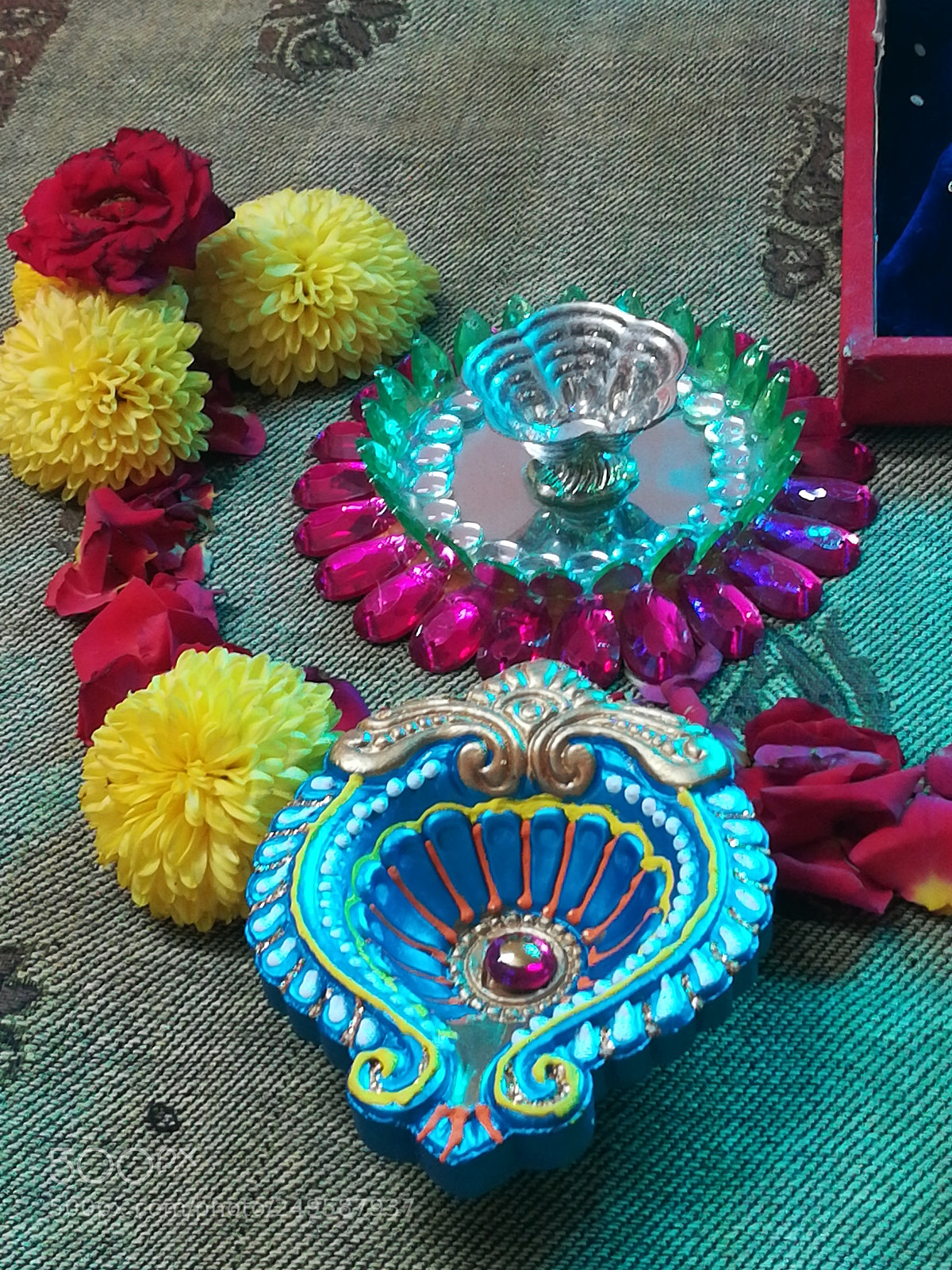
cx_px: 476
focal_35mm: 66
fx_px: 2420
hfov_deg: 22.3
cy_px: 635
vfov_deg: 29.4
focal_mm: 3.83
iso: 500
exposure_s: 1/25
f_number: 2.2
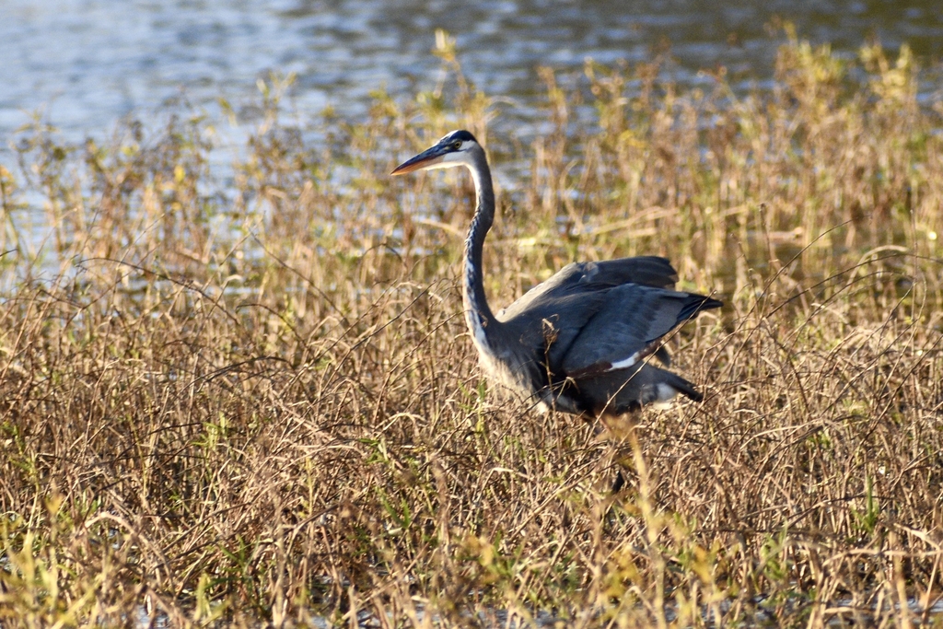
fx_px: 11788
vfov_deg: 3.1
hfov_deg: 4.6
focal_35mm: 450
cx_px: 472
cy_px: 314
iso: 800
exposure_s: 1/800
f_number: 6.3
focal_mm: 300
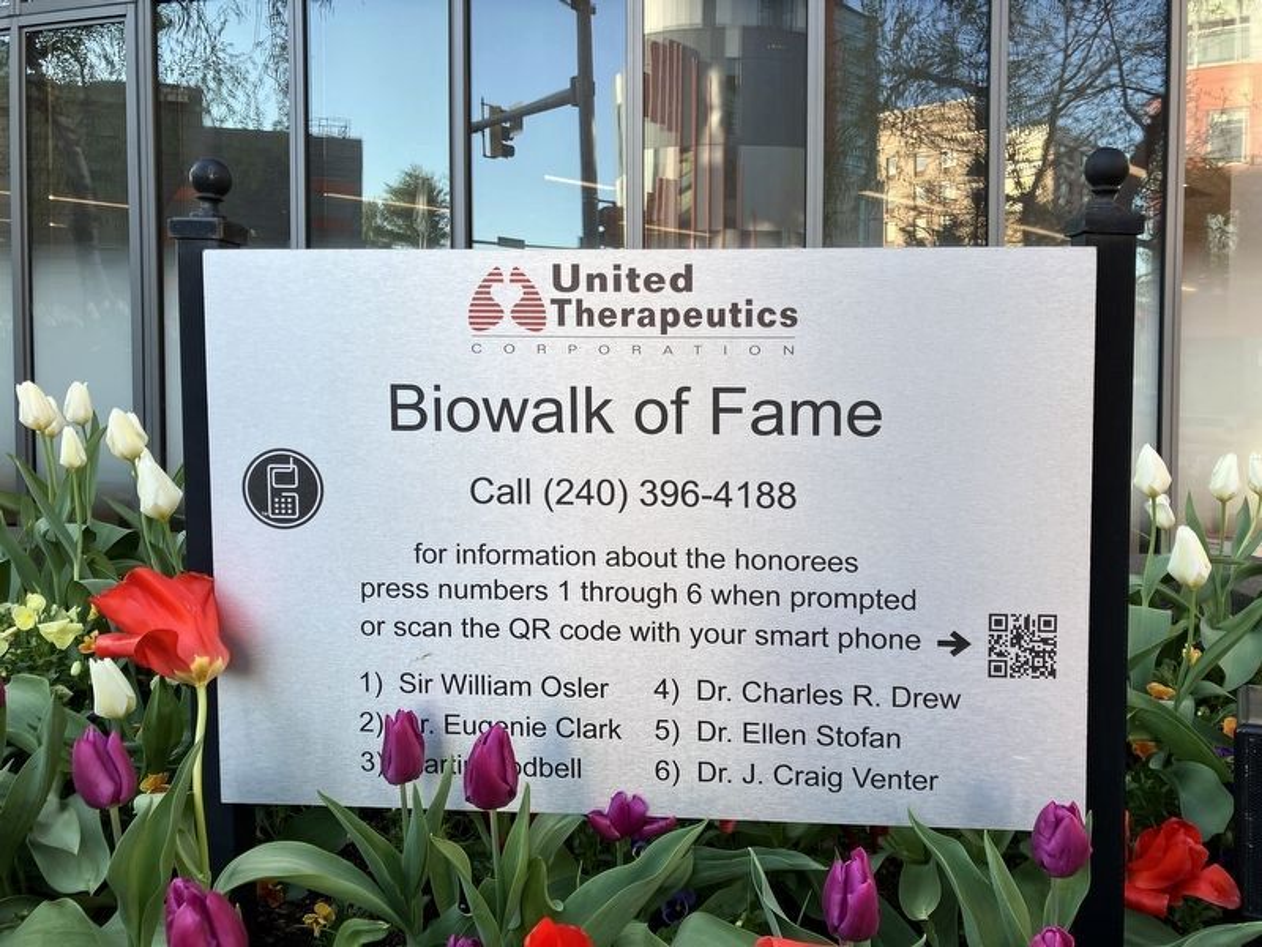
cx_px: 631
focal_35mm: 28
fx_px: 1021
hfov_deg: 63.4
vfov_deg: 49.7
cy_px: 474
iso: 20
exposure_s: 1/130
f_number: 1.8
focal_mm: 3.99
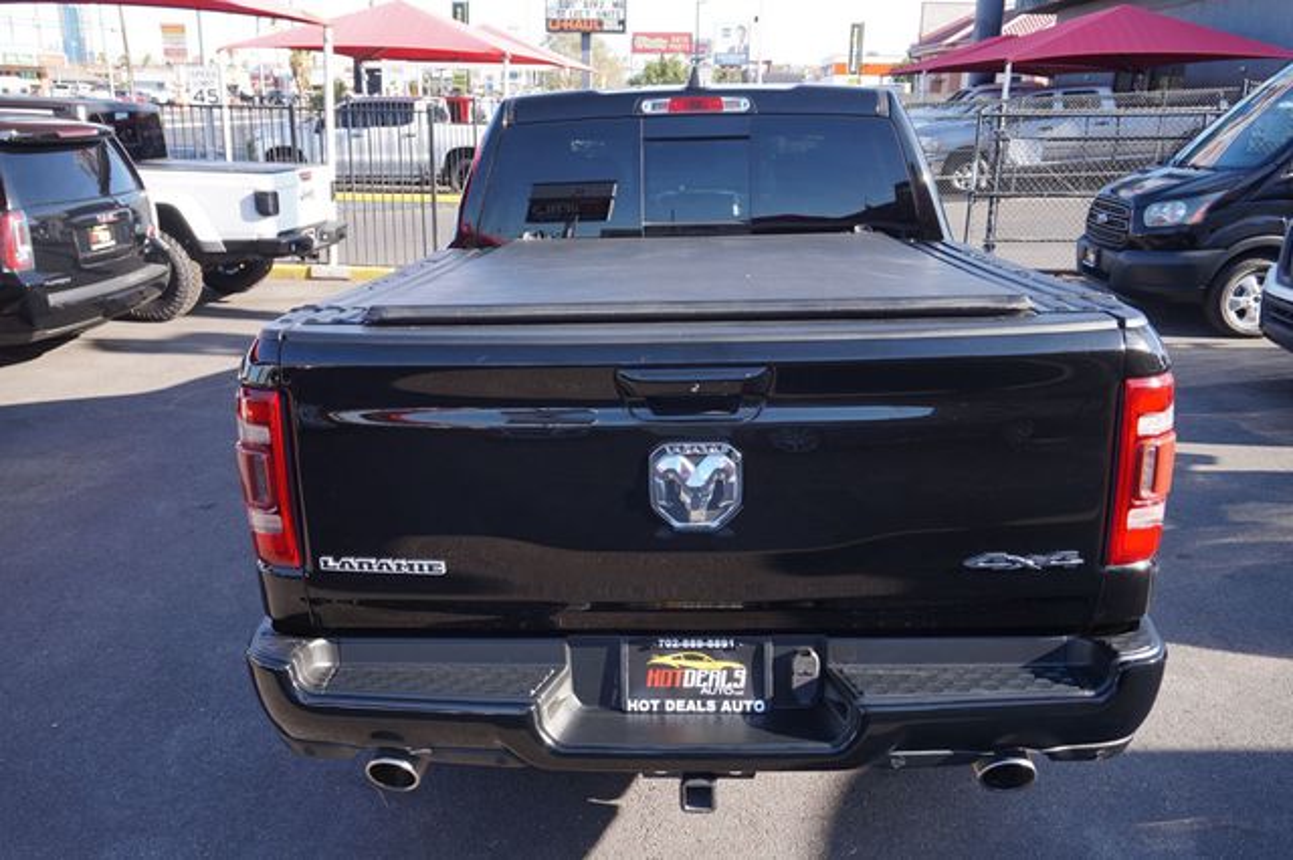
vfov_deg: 43.6
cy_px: 430
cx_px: 646
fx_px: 1077
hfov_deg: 62.0
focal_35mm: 30
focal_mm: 20
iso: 100
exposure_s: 1/80
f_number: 5.6
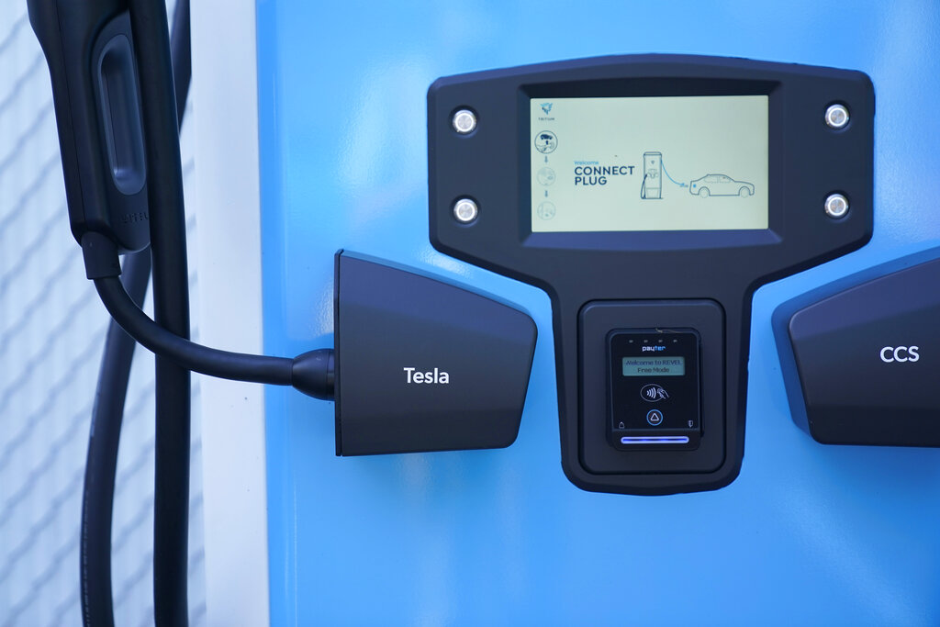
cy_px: 314
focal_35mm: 66
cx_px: 470
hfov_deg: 30.5
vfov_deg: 20.6
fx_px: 1723
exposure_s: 1/1500
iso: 400
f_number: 2.8
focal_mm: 66
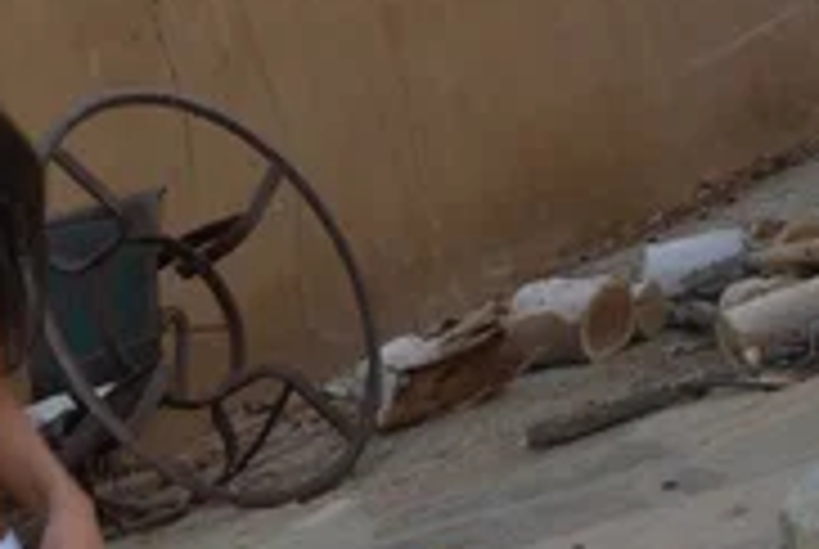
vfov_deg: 10.6
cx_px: -4
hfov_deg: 15.7
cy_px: 592
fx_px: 2917
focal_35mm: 128
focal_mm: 26
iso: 110
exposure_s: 1/125
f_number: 5.6
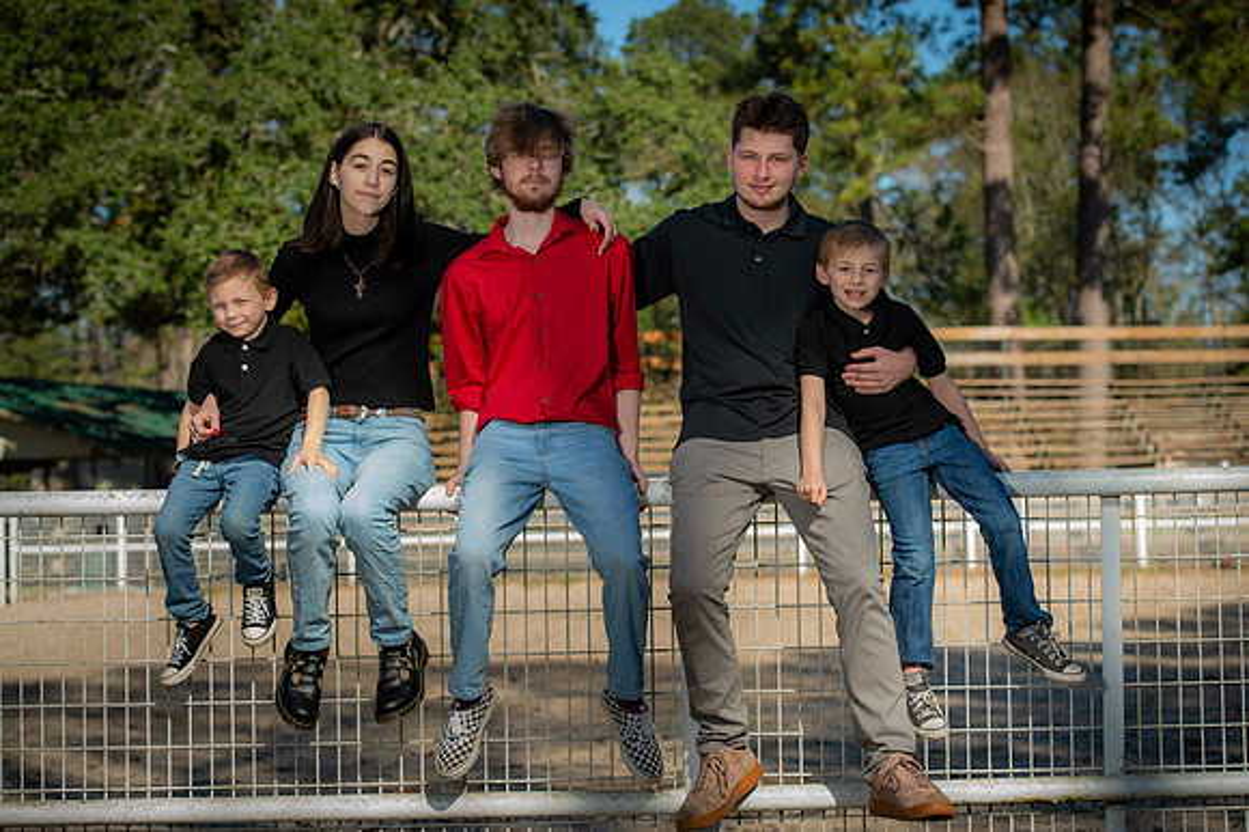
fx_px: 2705
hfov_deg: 26.0
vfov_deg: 17.5
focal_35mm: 78
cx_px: 624
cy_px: 416
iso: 50
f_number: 5
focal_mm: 78
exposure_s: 1/250
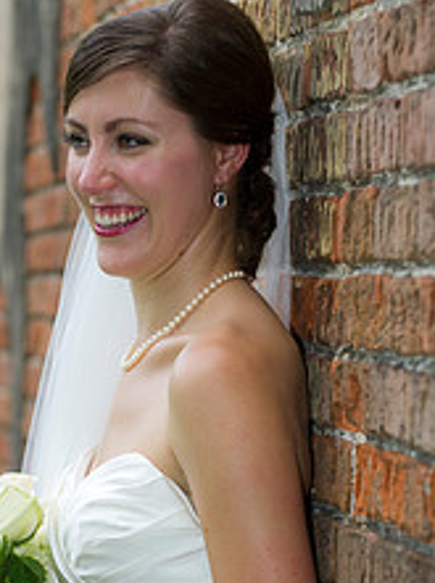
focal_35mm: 245
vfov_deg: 8.1
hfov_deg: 6.0
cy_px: 491
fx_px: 4117
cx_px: 99
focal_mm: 125
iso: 400
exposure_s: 1/250
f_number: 4
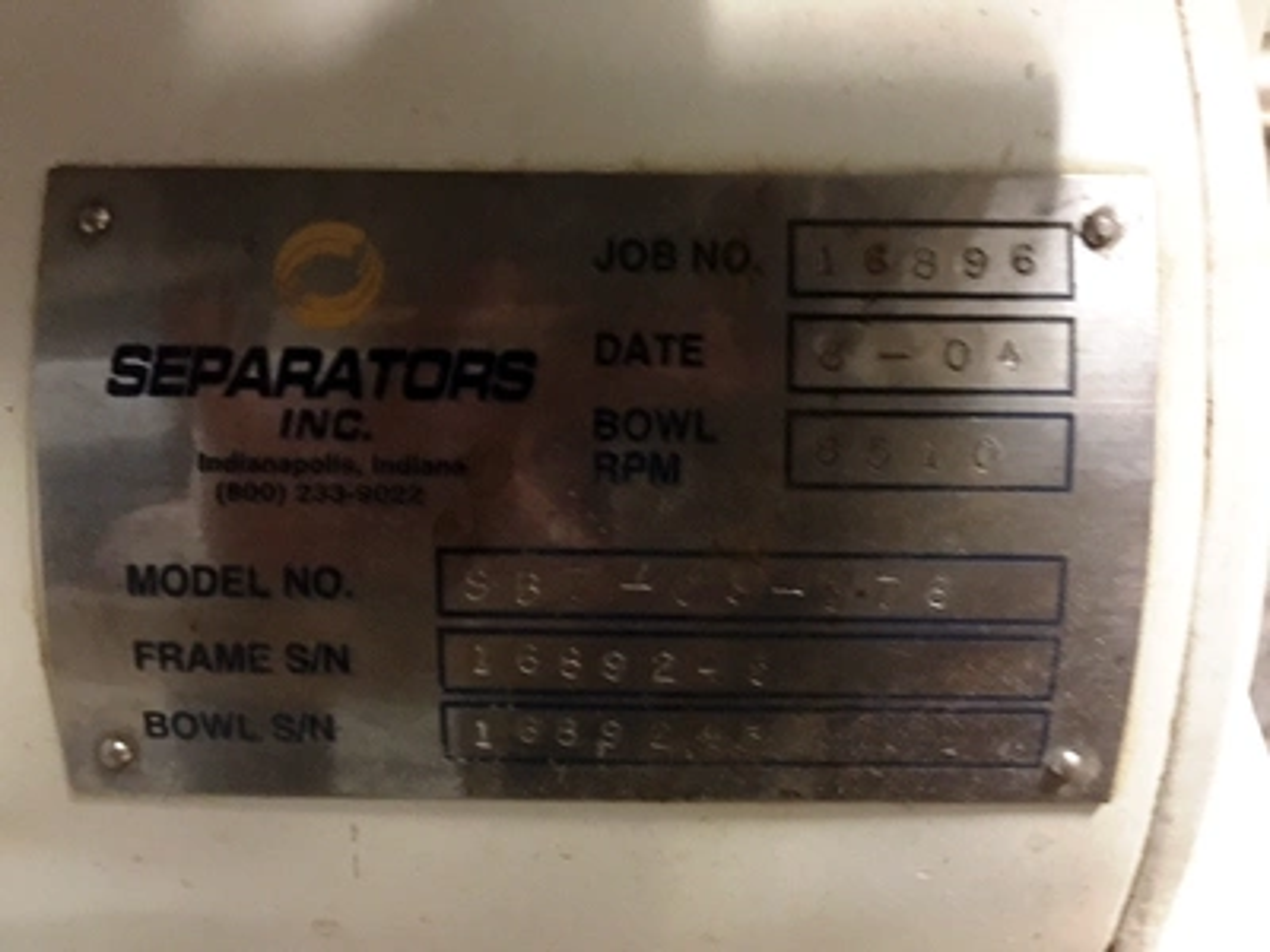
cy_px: 476
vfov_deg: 48.2
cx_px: 635
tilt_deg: -43.4
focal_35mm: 29
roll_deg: -1.9
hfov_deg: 61.7
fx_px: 1064
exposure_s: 1/4
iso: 160
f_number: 2.2
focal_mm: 4.15
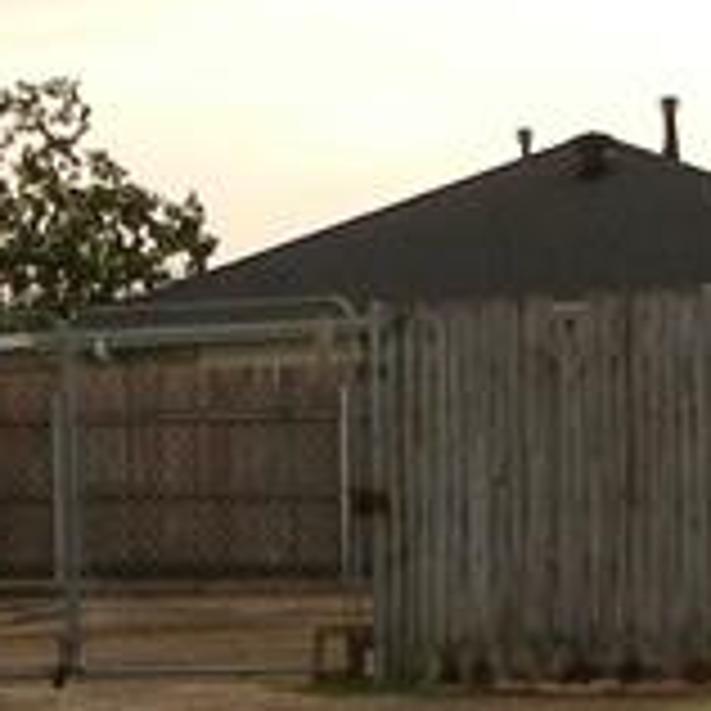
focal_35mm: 166
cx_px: -58
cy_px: 824
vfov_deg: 10.4
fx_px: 3857
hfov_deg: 10.4
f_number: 3.6
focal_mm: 5.1
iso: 160
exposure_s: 1/100
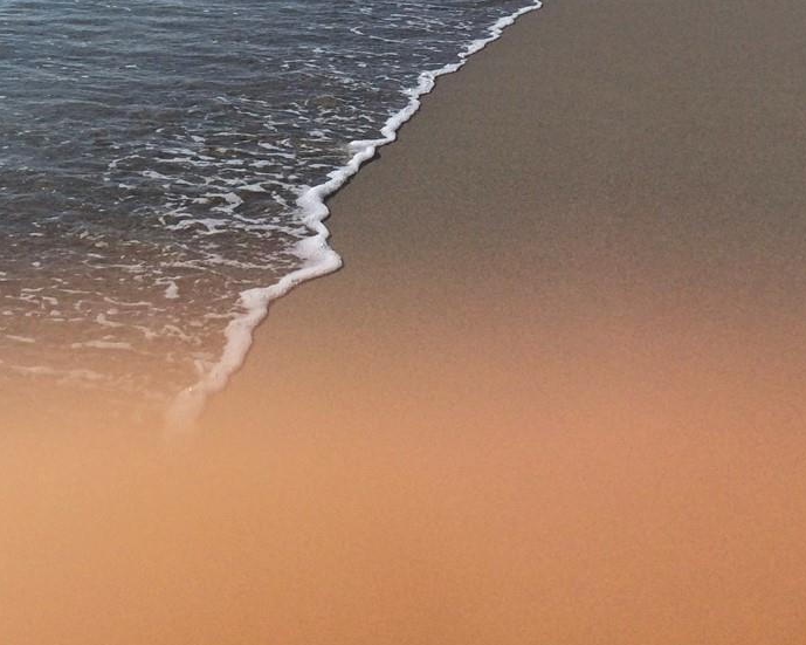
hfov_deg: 27.2
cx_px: 129
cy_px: -30
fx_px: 1622
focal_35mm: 68
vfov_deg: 21.5
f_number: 2.2
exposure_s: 1/4566
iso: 40
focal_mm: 4.12
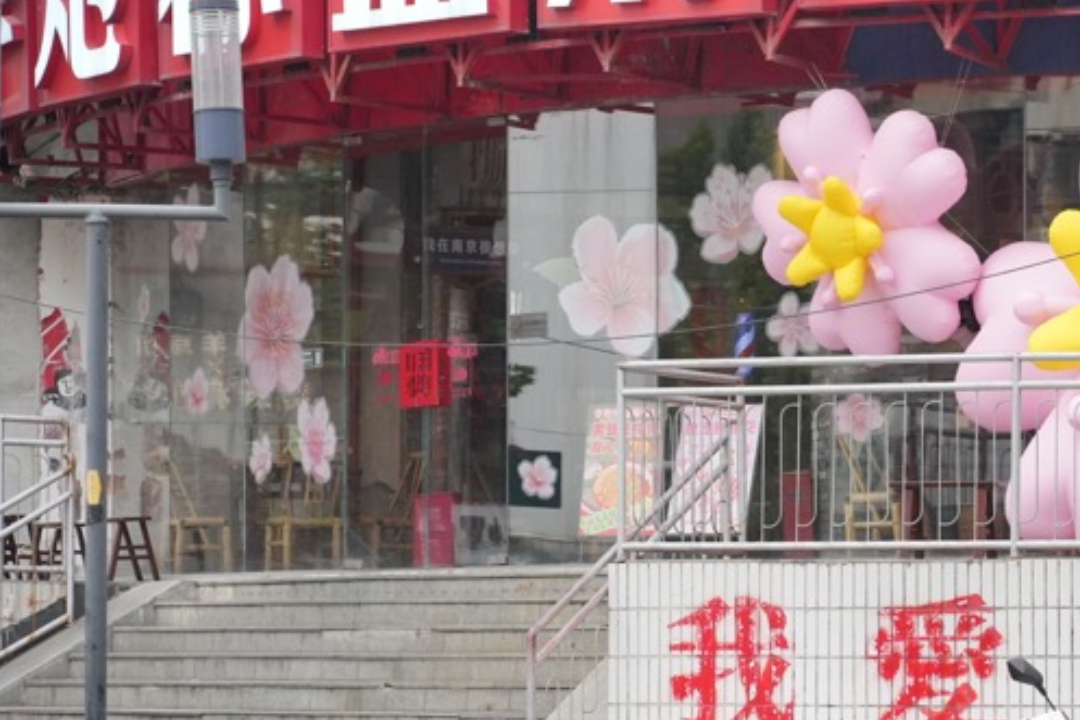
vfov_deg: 9.4
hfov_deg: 14.0
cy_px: 648
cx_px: 1006
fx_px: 4348
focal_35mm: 145
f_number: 4.5
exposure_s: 1/6400
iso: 2500
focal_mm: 75
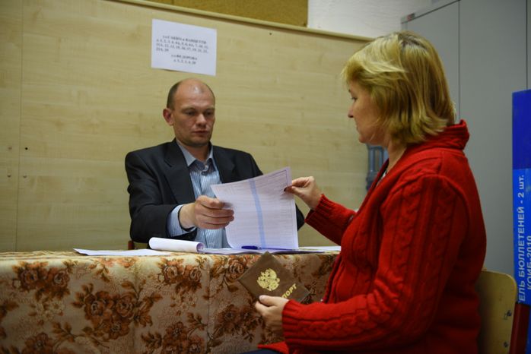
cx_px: 266
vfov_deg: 30.5
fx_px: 649
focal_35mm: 44
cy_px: 177
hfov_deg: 44.5
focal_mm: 44
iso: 1000
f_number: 3.2
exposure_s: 1/100
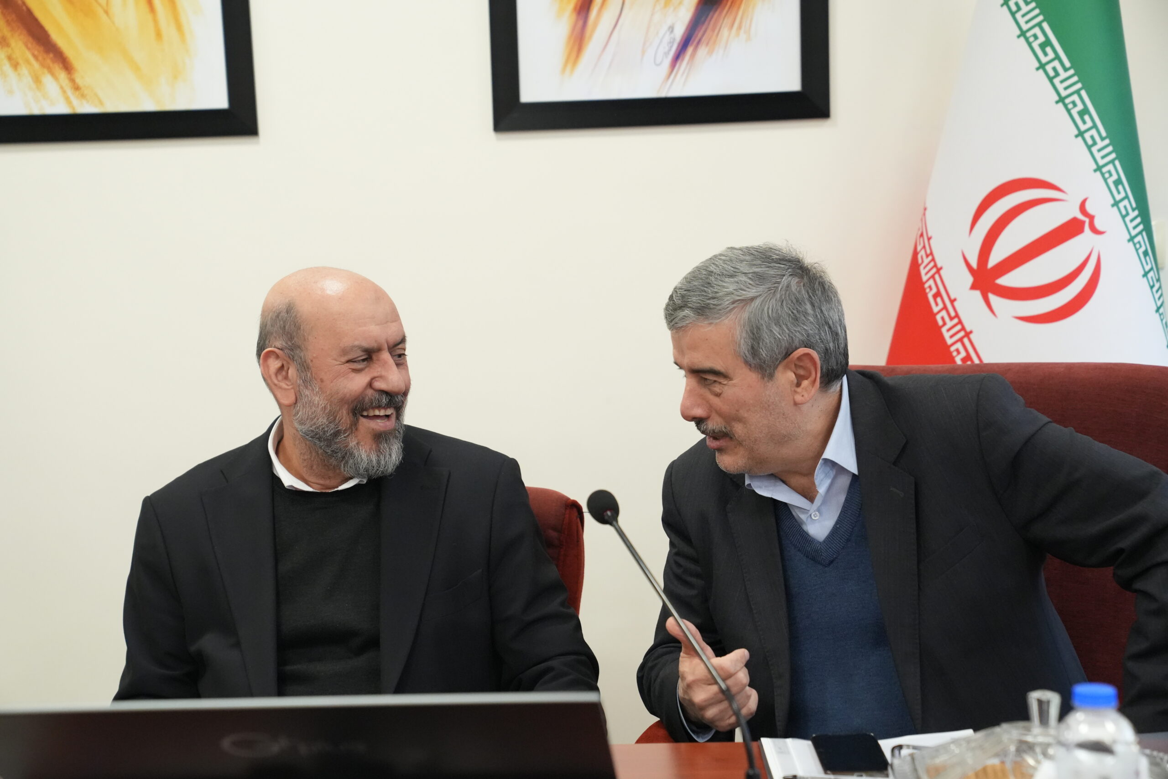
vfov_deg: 19.5
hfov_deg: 28.8
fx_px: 2271
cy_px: 390
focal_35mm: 70
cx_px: 584
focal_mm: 70
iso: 6400
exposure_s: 1/640
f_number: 4
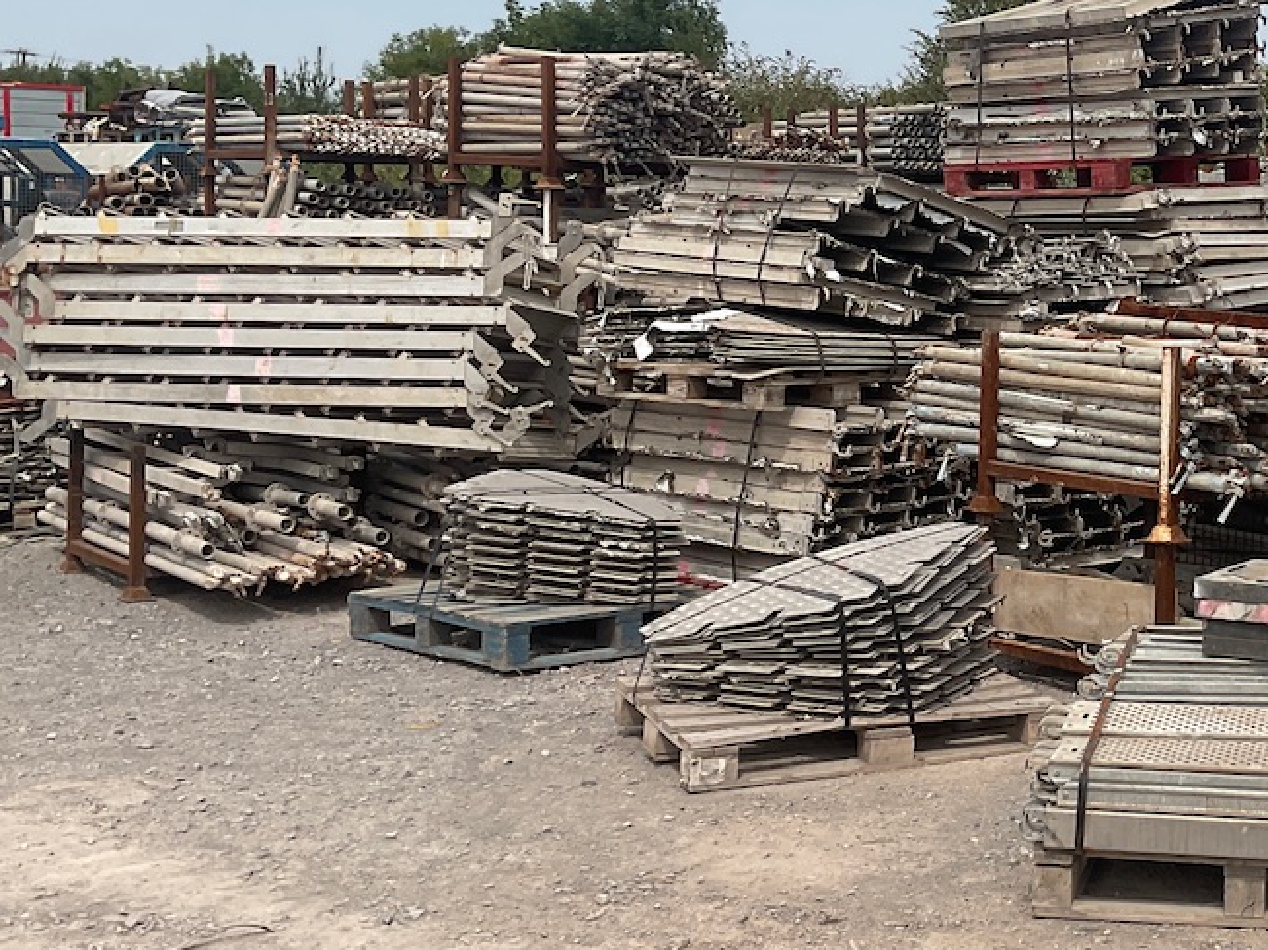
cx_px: 1161
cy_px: 364
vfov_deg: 25.6
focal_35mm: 57
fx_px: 2088
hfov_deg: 32.0
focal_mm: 3
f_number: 1.8
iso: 16
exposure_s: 1/2801
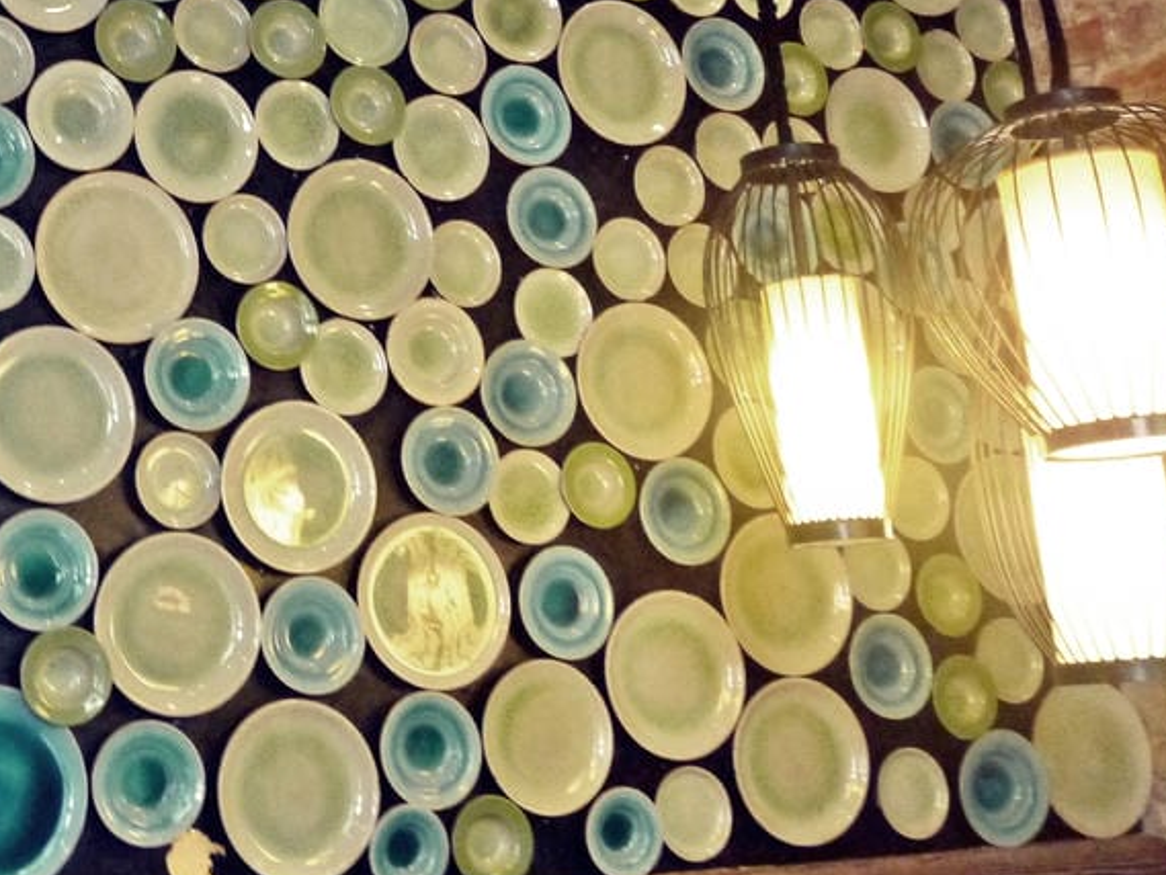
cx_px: 96
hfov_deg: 31.1
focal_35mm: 59
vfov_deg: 24.1
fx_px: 1988
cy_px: 82
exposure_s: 1/10
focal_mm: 14
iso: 1600
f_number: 3.5
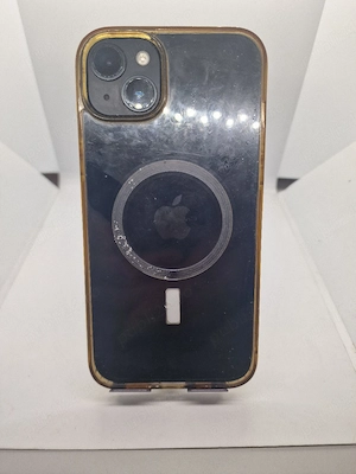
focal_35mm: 23
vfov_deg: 73.9
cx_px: 178
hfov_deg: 58.9
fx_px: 315
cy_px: 237
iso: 50
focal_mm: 6.4
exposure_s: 1/182
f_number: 1.8
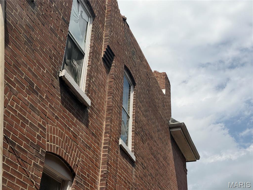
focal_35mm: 48
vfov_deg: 30.3
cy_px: 95
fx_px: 351
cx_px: 126
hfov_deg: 39.7
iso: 64
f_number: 1.78
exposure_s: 1/11364
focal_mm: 6.76
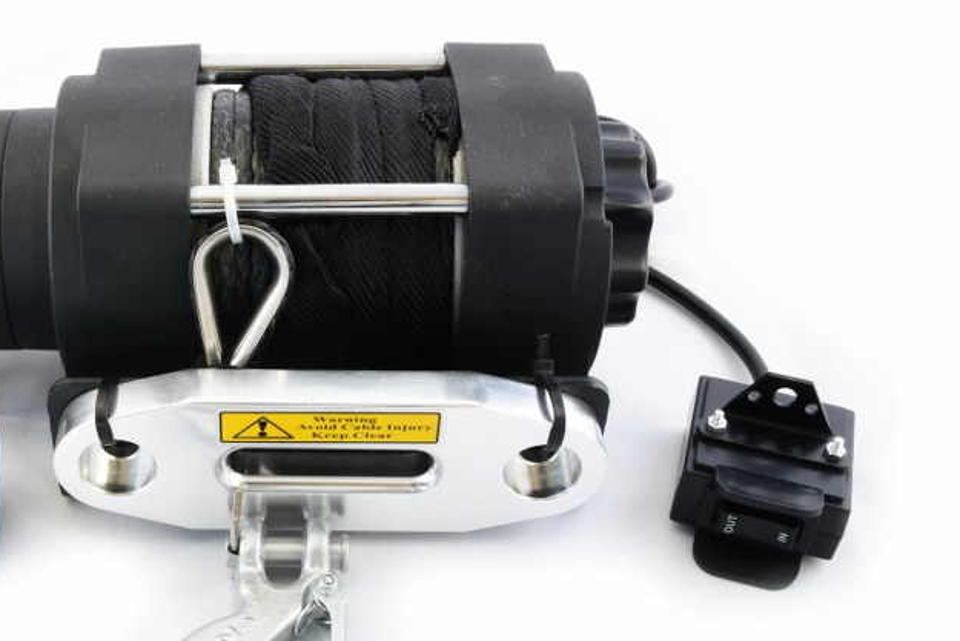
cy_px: 367
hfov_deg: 33.2
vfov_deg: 23.0
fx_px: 1574
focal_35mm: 59
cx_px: 227
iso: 100
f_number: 22
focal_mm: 24
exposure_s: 2
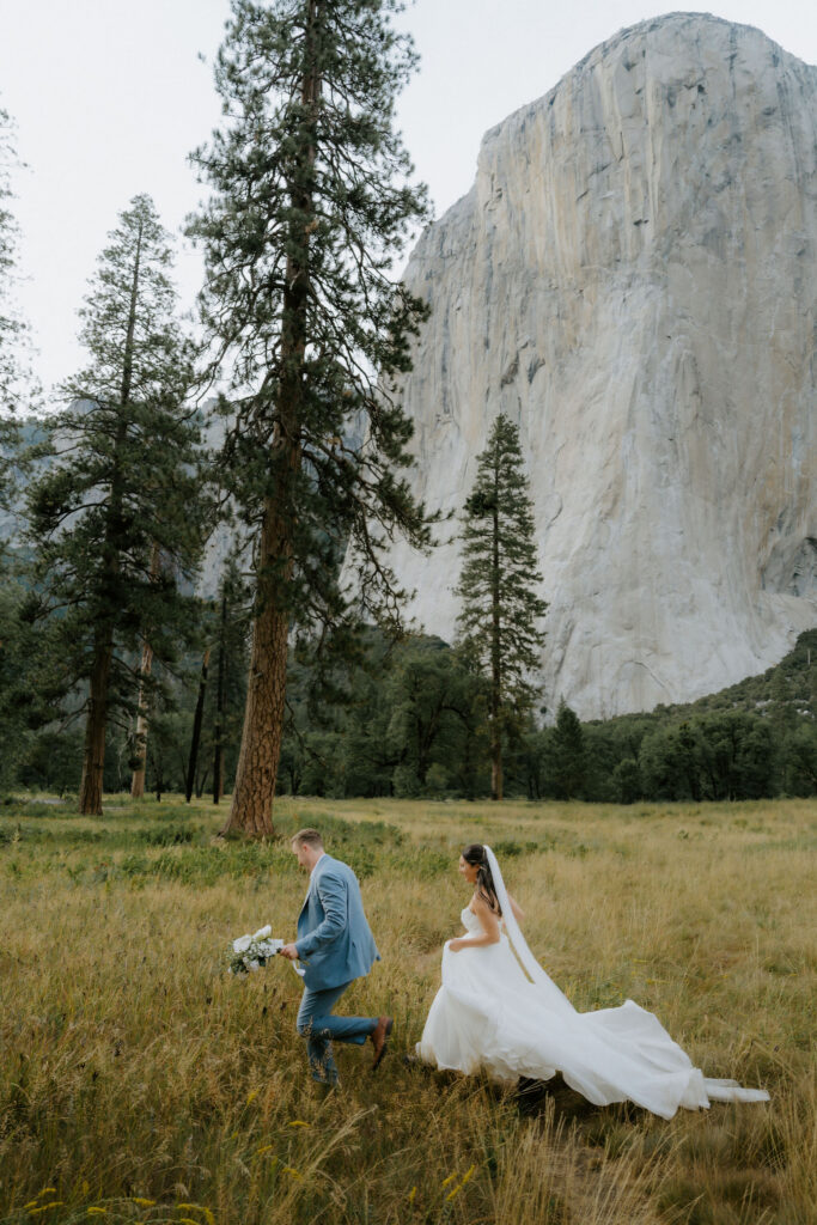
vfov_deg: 73.7
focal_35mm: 24
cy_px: 612
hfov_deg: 53.1
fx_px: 817
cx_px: 408
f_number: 2.8
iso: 320
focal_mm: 24
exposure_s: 1/320
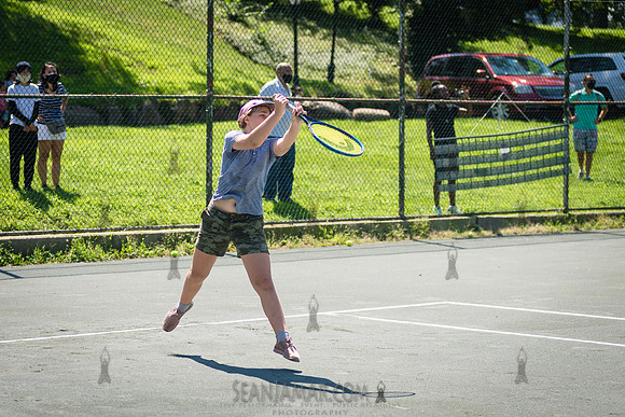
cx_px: 257
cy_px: 228
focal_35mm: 113
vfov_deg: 12.1
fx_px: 1965
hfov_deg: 18.1
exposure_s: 1/1000
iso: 125
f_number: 4
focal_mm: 86
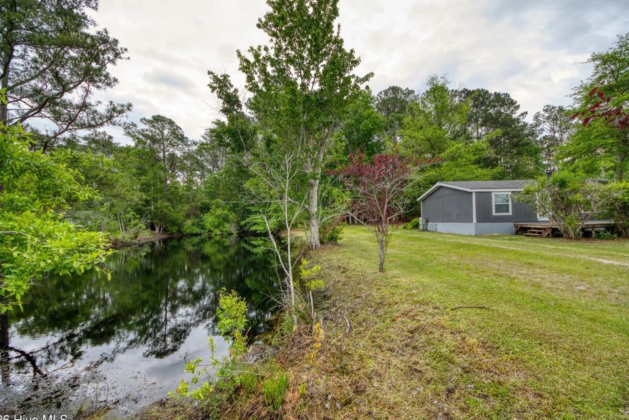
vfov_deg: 85.4
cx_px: 312
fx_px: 227
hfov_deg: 108.3
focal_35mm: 13
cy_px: 213
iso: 200
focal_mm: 8
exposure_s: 1/80
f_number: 9
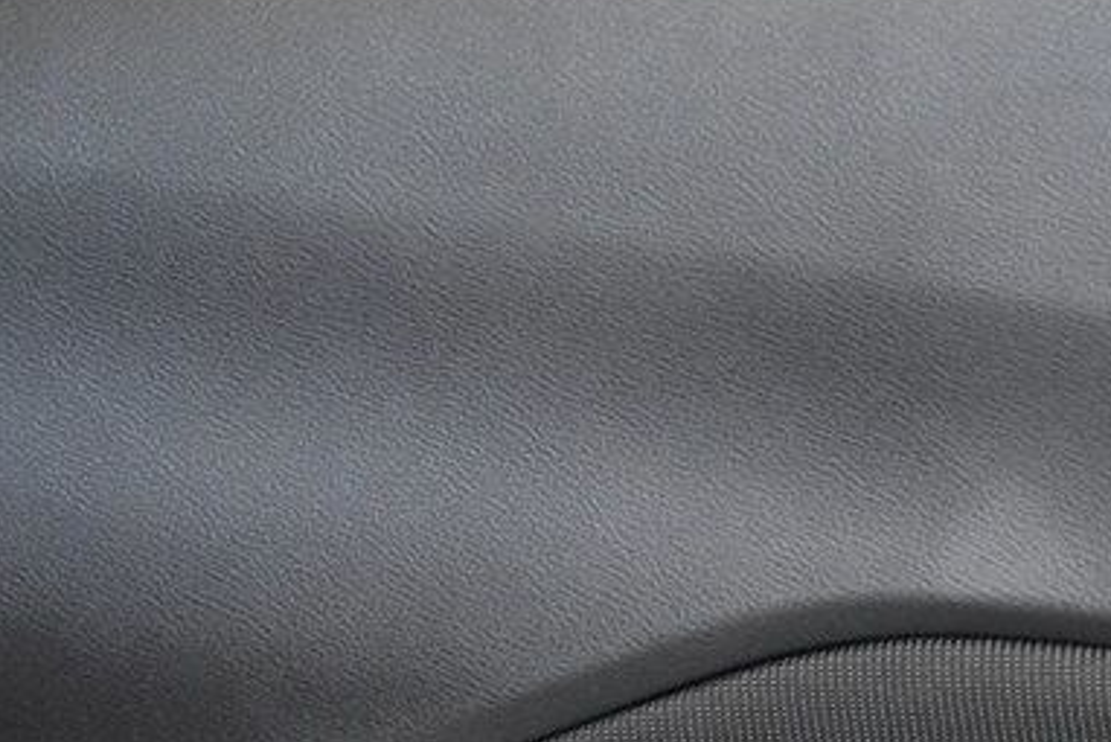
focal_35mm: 193
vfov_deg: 7.1
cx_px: 576
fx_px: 5958
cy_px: 950
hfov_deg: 10.7
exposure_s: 1/160
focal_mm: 48
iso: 2500
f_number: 4.5
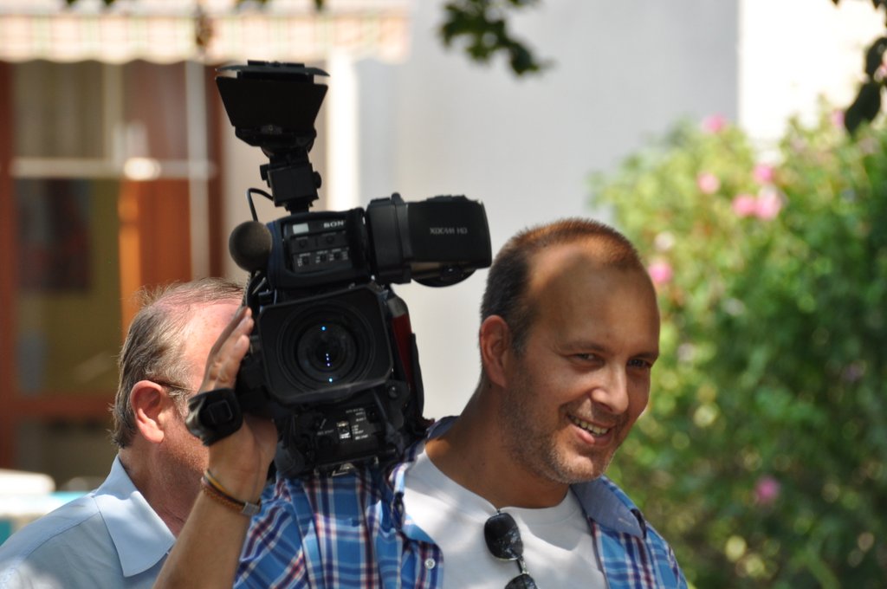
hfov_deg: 4.6
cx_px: 444
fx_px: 11073
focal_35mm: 450
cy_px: 294
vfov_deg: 3.0
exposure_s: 1/200
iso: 400
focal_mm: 300
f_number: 10
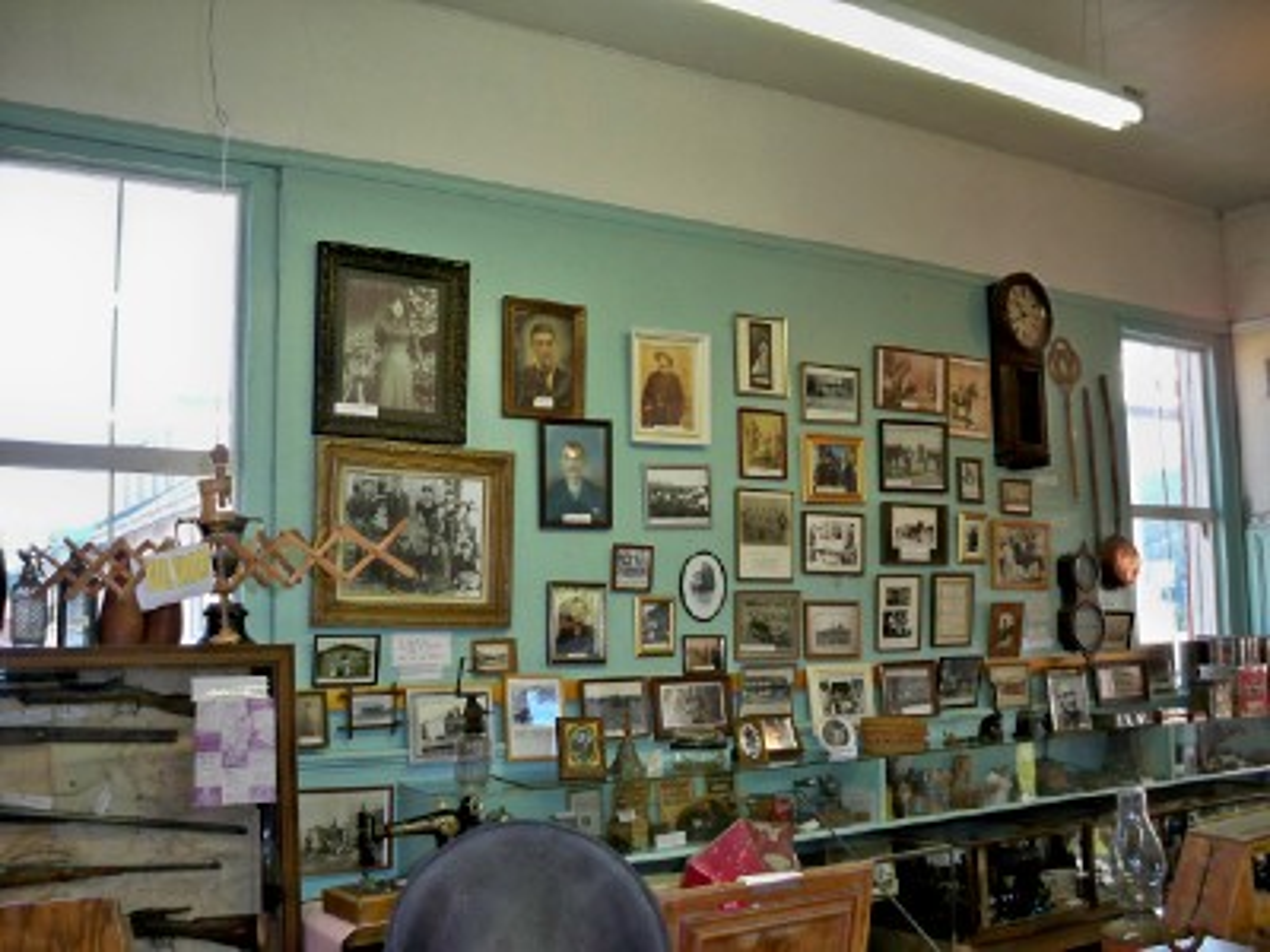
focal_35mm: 35
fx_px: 1284
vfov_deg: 40.7
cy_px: 476
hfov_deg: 52.6
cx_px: 635
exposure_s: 1/60
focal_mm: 6.3
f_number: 3.1
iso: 200
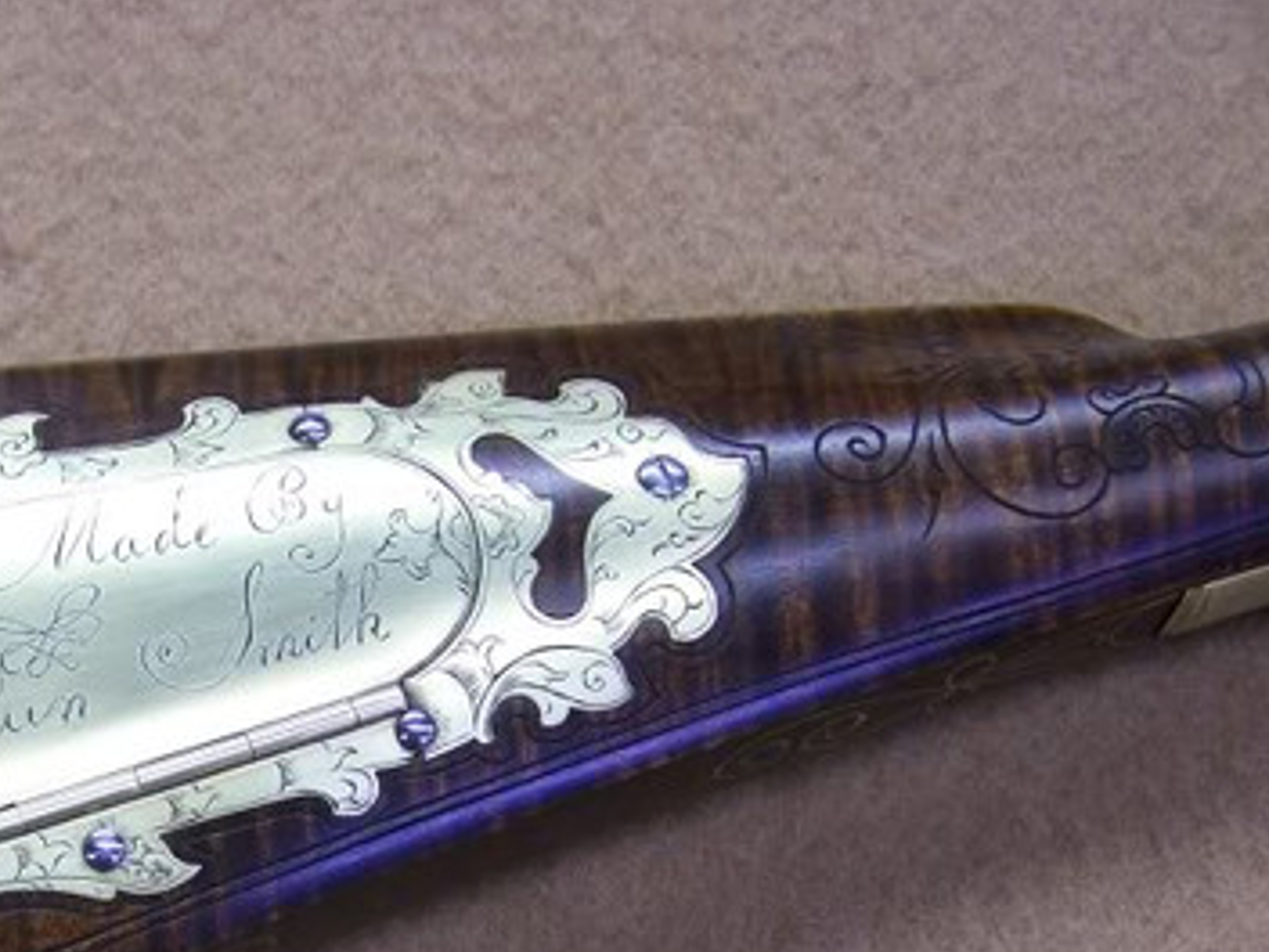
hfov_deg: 27.2
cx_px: 133
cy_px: 847
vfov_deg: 20.9
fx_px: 2529
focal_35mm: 69
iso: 140
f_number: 2.8
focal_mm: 6.3
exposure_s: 1/30
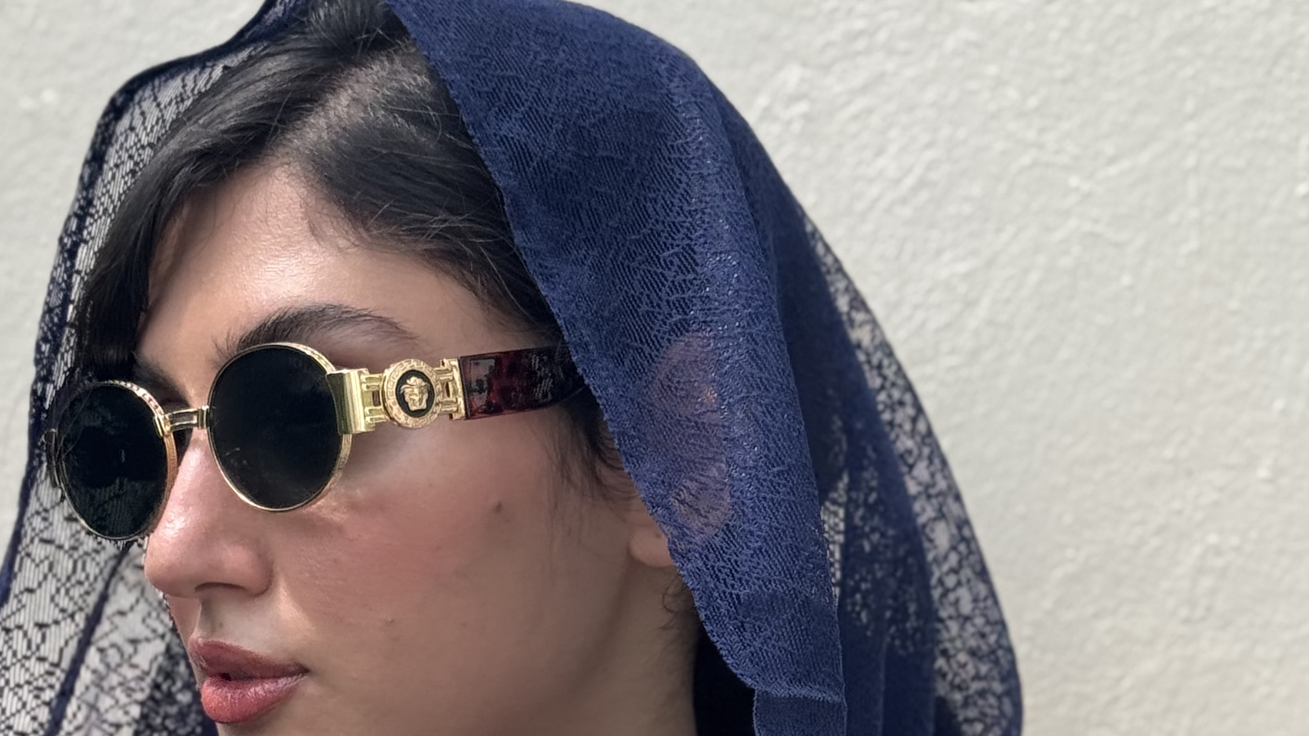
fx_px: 3992
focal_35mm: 115
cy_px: 844
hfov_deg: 18.6
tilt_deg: -4.2
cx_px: 453
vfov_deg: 10.4
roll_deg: -0.1
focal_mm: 6.76
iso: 64
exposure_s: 1/1984
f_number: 1.78
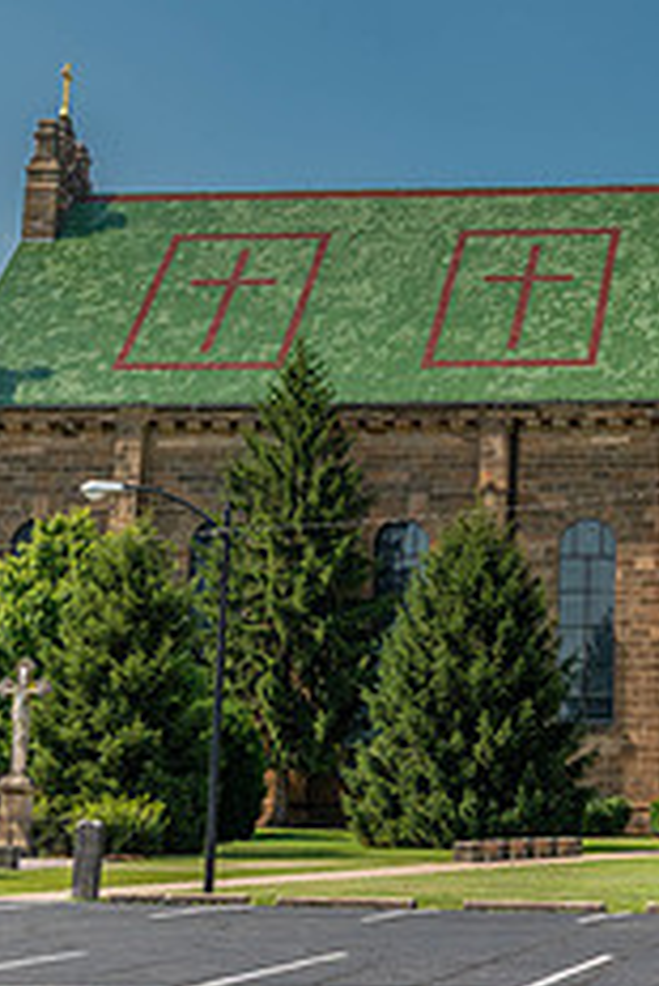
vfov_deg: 21.2
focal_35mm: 95
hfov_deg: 14.1
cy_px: 206
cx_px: 710
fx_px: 2604
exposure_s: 1/160
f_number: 11
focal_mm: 38
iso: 100
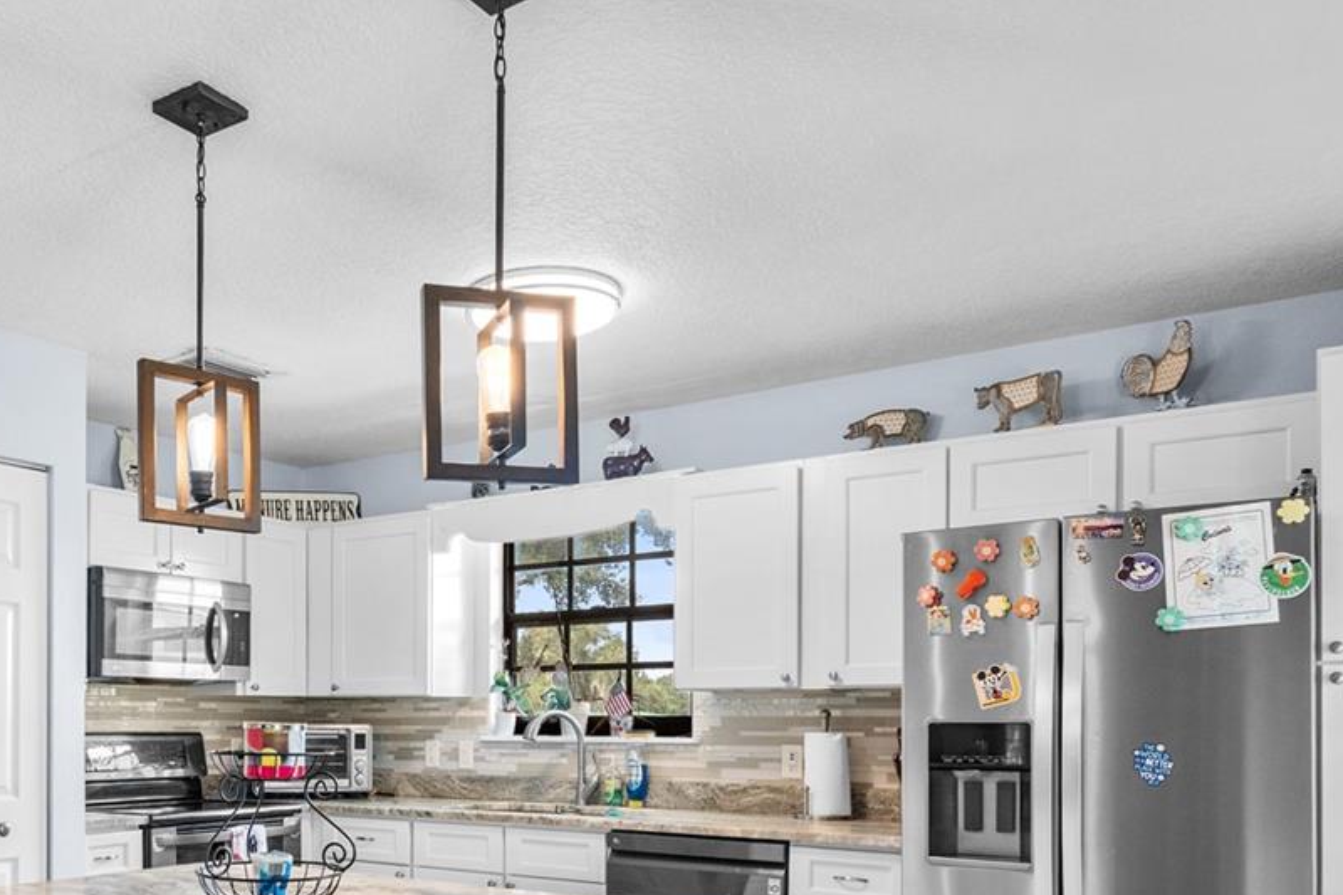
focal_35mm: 30
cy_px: 707
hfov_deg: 60.3
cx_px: 435
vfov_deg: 41.8
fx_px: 1119
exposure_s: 1
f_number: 7.1
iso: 100
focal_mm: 10
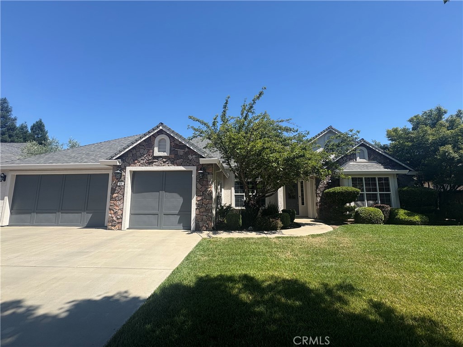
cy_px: 174
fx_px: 187
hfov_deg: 102.1
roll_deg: +0.3
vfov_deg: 85.7
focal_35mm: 14
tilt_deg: +8.5
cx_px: 232
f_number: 2.2
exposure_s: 1/910
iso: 40
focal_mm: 2.22
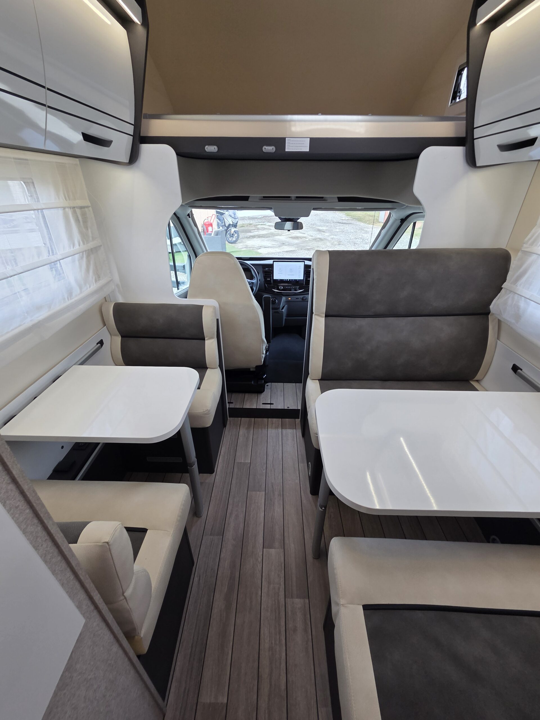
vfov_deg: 106.2
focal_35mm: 13
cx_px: 270
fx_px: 270
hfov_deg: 89.9
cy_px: 360
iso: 50
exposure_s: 1/109
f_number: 2.2
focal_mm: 2.2
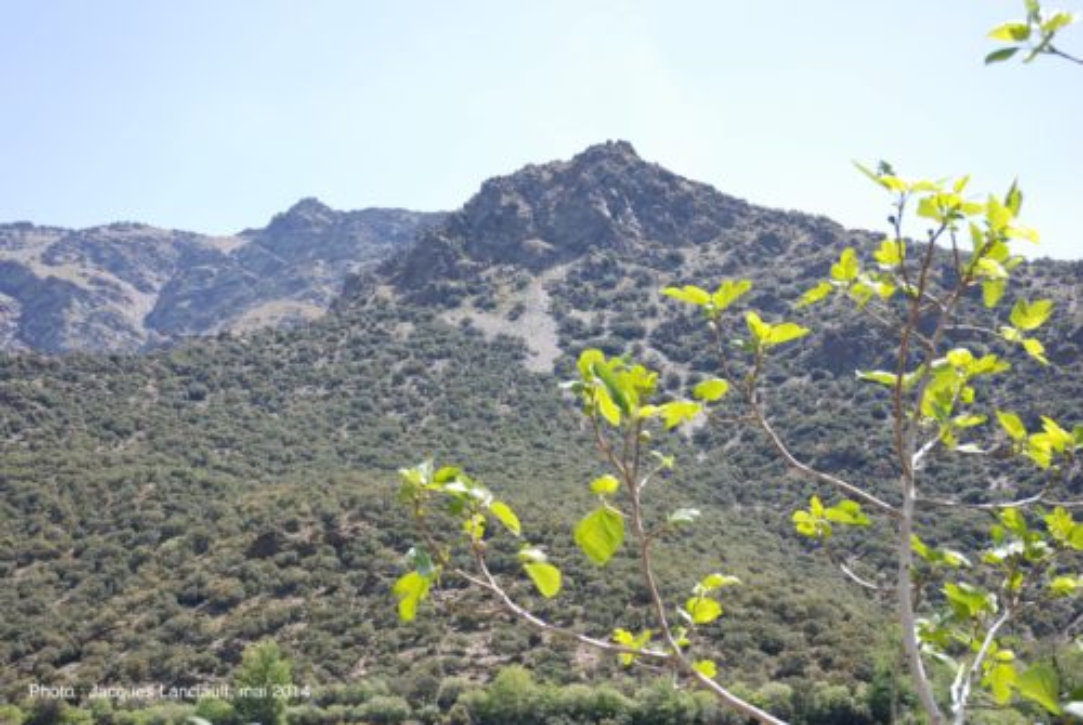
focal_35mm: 52
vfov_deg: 25.8
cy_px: 362
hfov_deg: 37.8
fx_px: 1582
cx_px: 542
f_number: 6.3
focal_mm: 35
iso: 100
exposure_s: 1/160
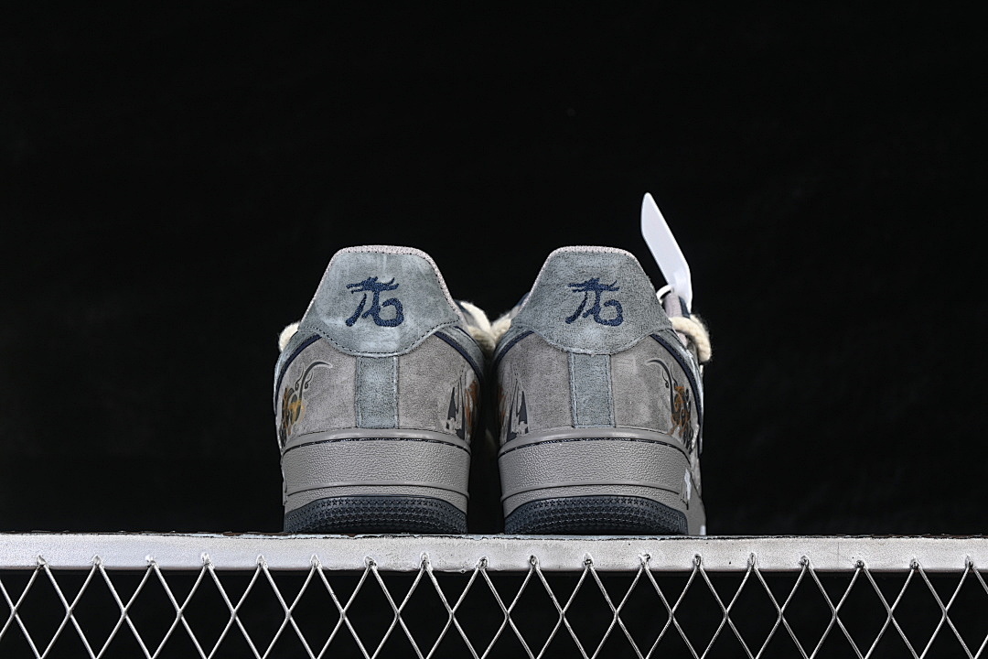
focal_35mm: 75
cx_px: 494
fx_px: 2058
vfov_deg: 18.2
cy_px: 330
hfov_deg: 27.0
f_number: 6.3
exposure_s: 1/60
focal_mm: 50
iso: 160
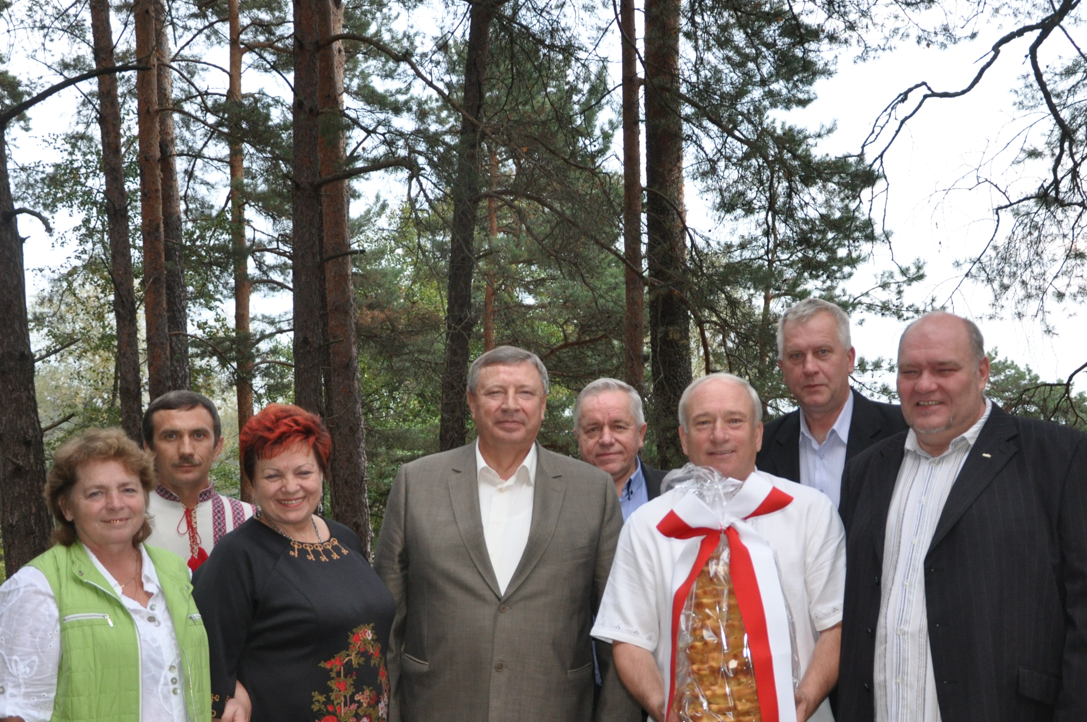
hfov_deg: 38.4
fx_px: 1559
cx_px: 594
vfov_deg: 25.9
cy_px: 484
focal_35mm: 52
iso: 800
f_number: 4
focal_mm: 25
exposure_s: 1/80
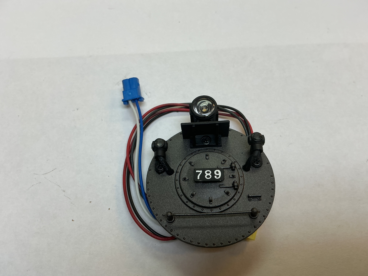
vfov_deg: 48.2
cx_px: 184
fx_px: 308
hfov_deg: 61.7
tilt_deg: -69.3
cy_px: 138
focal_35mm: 29
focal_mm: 3
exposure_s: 1/100
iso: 25
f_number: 1.8
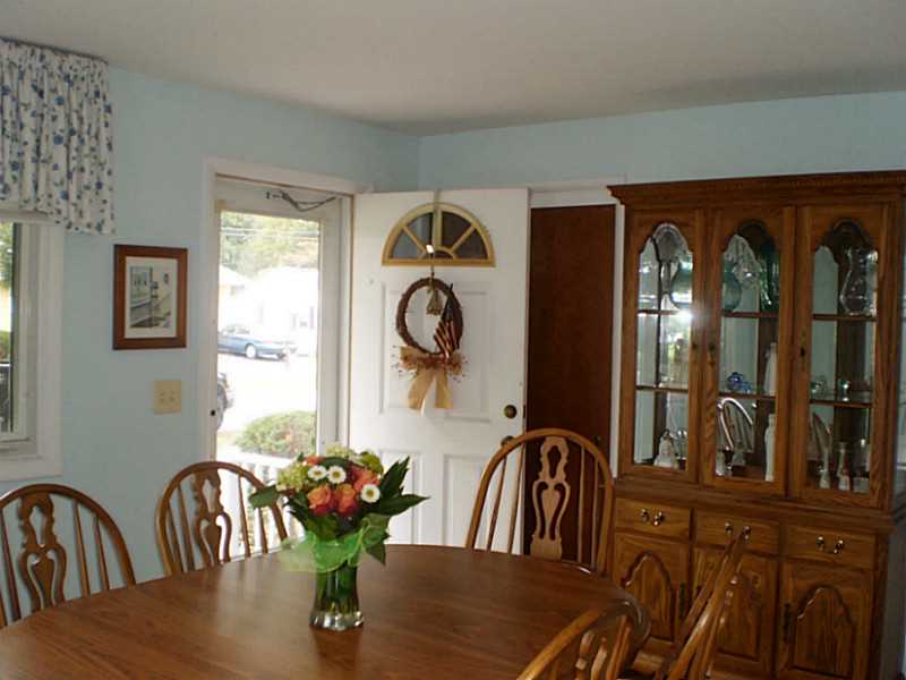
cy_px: 340
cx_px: 453
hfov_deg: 51.4
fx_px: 942
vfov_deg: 39.7
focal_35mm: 36
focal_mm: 6.3
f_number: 3.1
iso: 125
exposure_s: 1/30
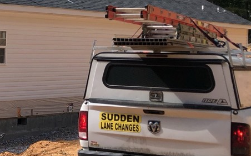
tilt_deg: -0.5
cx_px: -64
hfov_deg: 20.8
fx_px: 629
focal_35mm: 92
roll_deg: -1.3
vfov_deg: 14.1
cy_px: 41
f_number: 1.8
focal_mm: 3.99
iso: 20
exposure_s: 1/1333
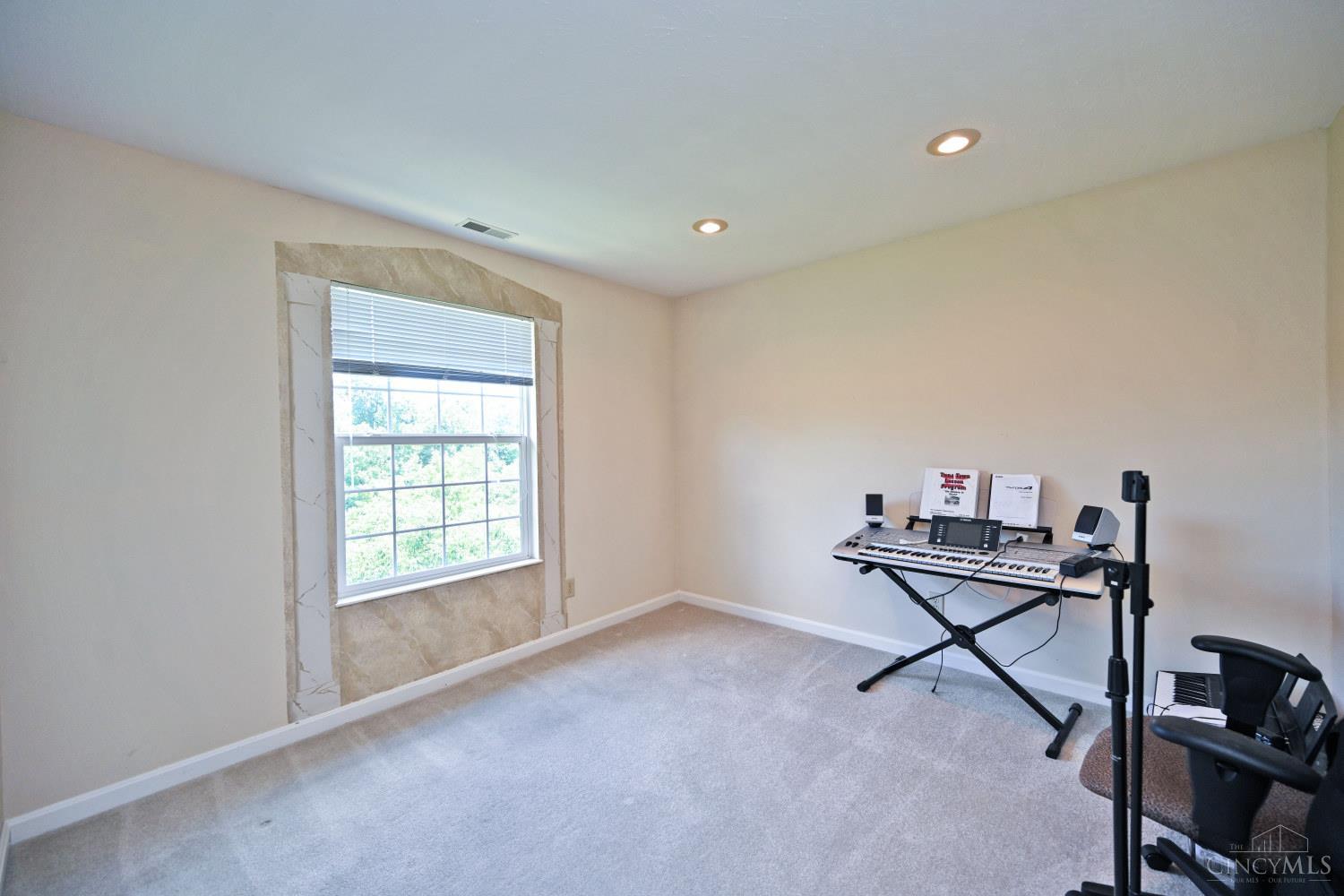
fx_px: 523
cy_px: 448
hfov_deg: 104.3
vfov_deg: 81.2
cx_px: 672
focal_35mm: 14
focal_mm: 14
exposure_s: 1/80
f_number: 4.5
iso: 200
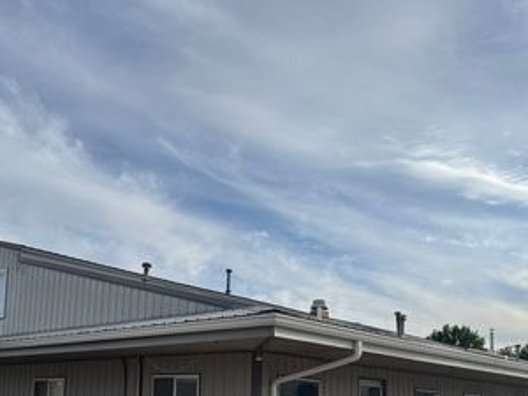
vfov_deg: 34.6
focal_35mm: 40
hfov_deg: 46.7
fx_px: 610
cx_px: 236
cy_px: 328
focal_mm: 6.76
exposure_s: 1/6410
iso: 80
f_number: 1.78
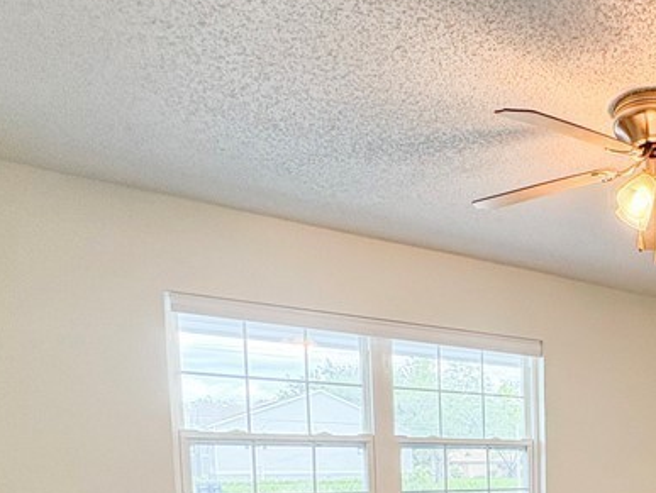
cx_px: 683
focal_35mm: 37
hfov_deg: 42.0
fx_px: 702
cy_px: 544
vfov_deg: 33.6
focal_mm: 2.22
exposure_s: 1/120
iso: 160
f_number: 2.2
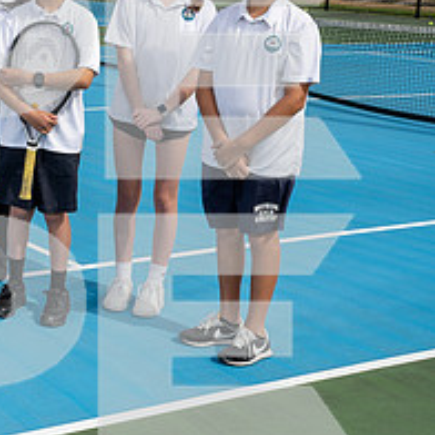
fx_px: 1038
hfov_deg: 20.5
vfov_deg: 23.2
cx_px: -204
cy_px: 63
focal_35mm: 73
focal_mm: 29
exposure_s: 1/250
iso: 100
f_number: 9
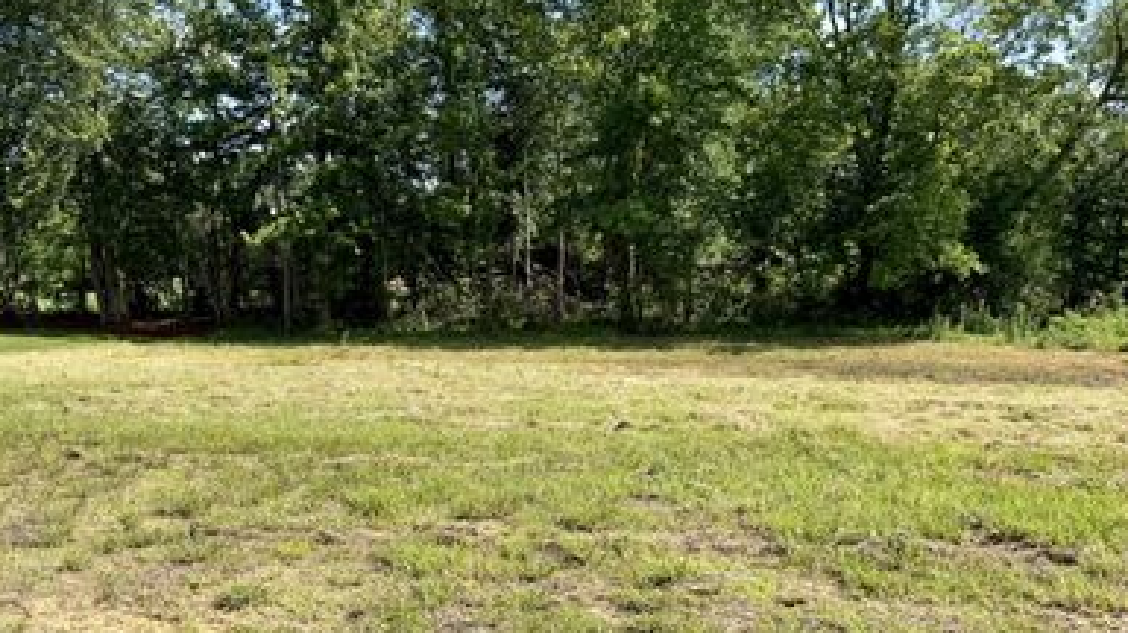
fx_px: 1016
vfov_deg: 34.5
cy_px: 371
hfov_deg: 57.9
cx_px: 495
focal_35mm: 34
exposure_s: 1/2801
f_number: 1.78
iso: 80
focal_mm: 6.76
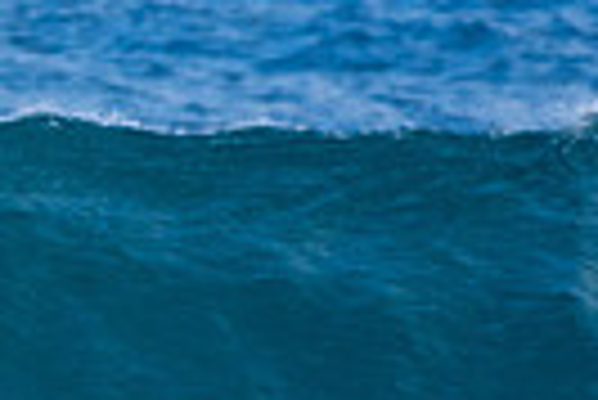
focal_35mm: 3263
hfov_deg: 0.6
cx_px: -315
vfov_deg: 0.4
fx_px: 54261
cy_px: 537
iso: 400
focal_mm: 500
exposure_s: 1/1250
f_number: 5.6
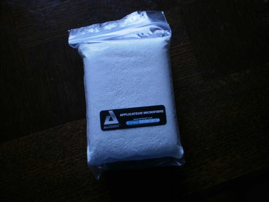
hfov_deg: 51.4
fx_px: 280
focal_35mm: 36
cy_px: 101
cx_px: 134
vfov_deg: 39.7
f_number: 3.1
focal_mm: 6.3
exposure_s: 1/20
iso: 125
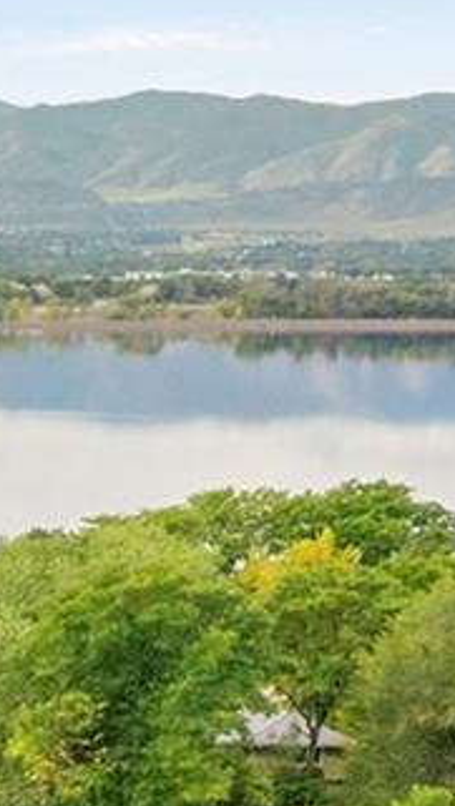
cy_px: 1107
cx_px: -1104
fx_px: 3126
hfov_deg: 7.1
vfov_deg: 14.0
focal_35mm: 146
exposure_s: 1/1000
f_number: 7.1
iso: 800
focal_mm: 10.26
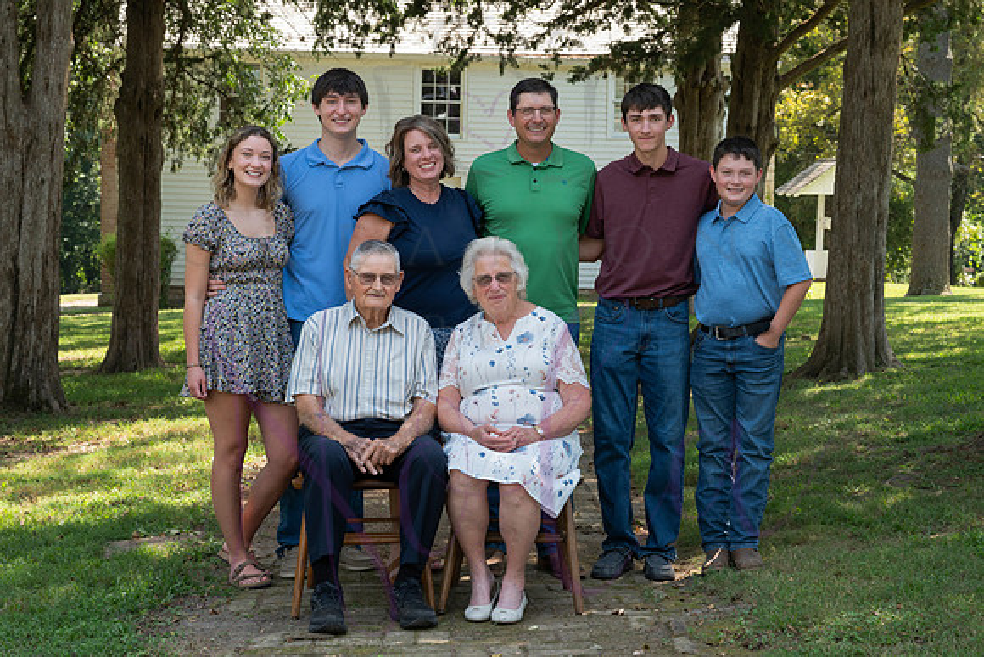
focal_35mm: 70
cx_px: 492
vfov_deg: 19.5
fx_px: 1914
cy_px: 328
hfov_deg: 28.8
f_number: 8
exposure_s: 1/160
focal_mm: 70
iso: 400
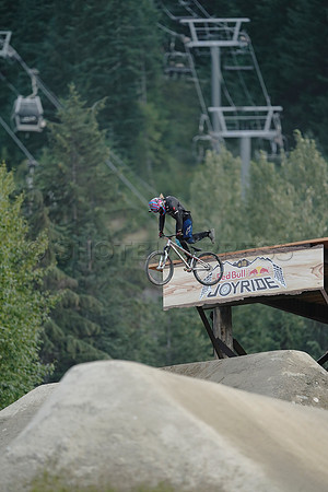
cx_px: 164
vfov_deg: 3.4
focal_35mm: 600
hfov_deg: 2.3
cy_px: 246
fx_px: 8199
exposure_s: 1/1600
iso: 1600
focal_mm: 600
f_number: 4
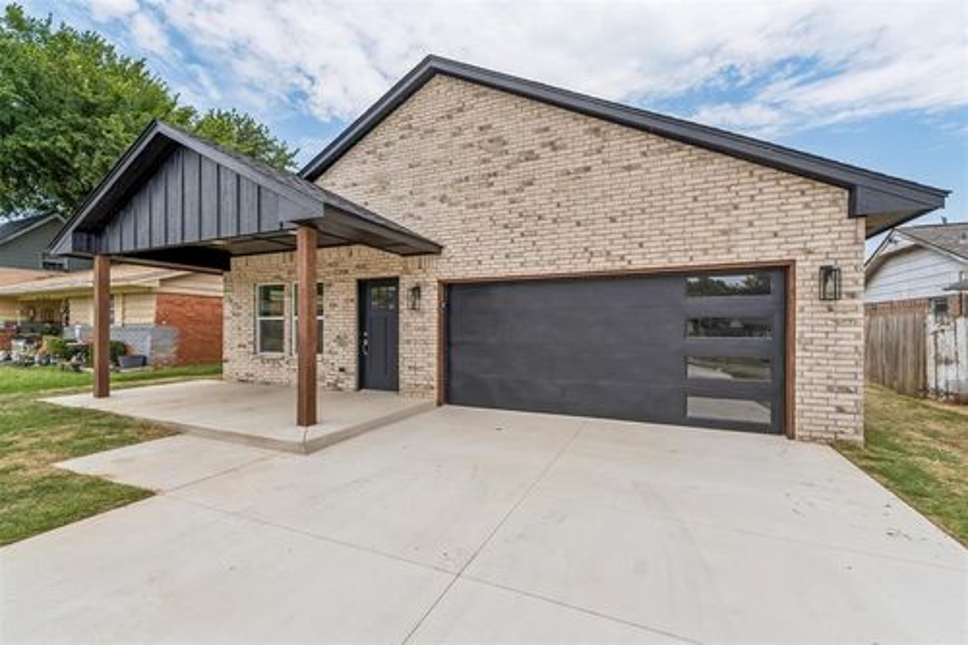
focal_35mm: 15
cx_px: 484
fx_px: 403
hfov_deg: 100.4
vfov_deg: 77.3
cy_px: 322
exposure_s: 1/320
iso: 200
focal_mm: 10
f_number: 10
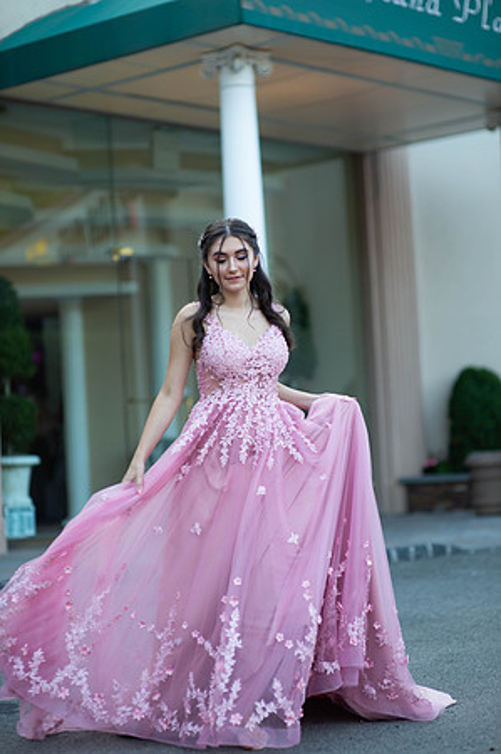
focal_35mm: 85
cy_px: 377
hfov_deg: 16.0
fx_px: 1778
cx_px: 250
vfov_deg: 23.9
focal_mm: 85
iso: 250
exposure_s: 1/640
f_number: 2
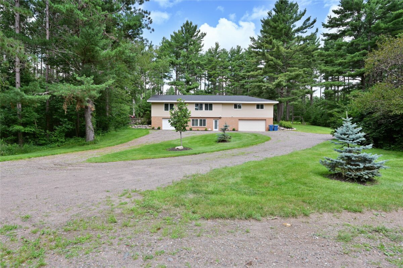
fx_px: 218
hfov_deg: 85.5
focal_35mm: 20
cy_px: 134
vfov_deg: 63.1
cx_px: 202
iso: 100
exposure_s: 1/200
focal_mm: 19.5
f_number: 5.6
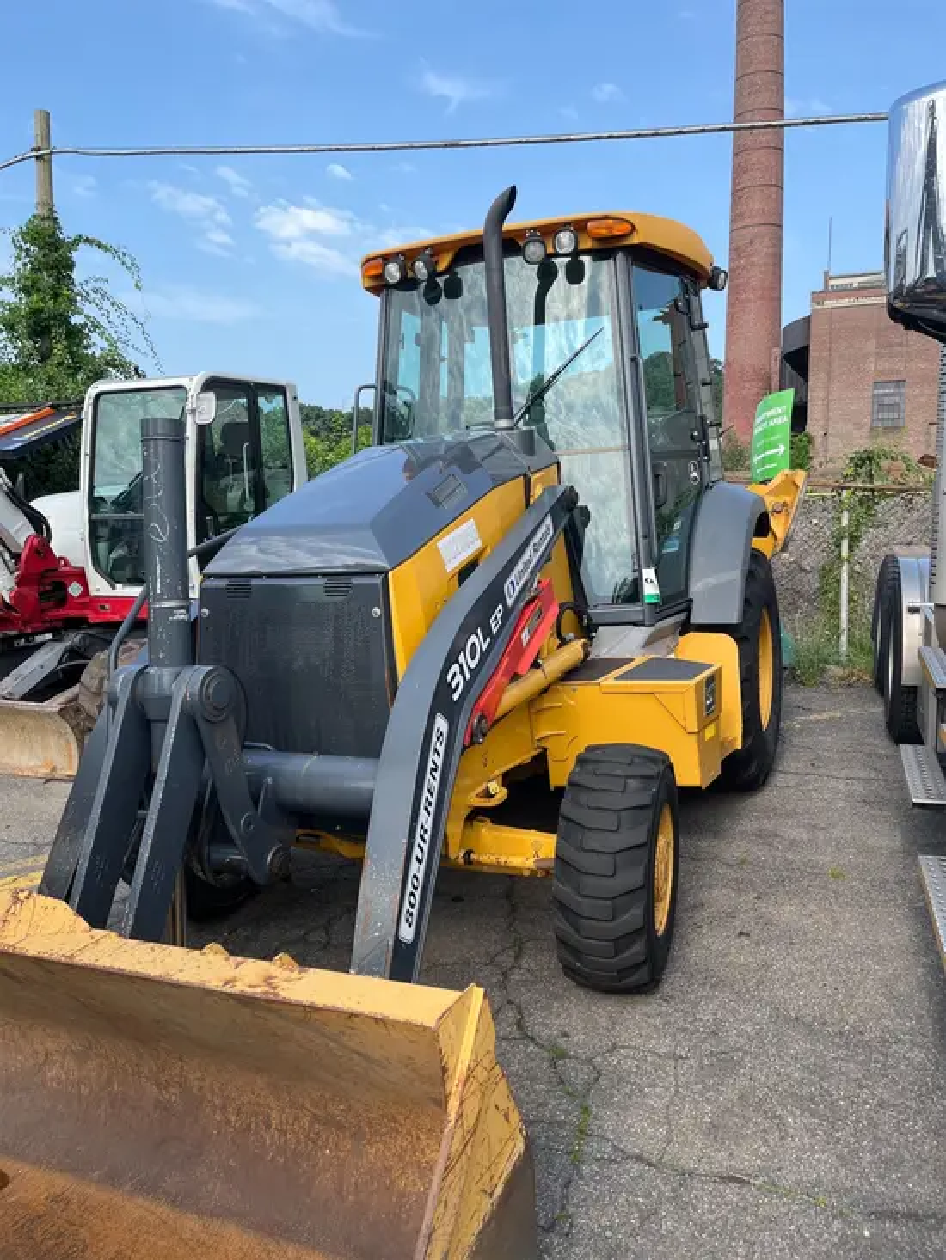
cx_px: 473
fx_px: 947
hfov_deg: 53.1
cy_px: 630
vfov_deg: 67.3
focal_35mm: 26
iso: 50
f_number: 1.6
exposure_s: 1/1422
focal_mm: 5.1
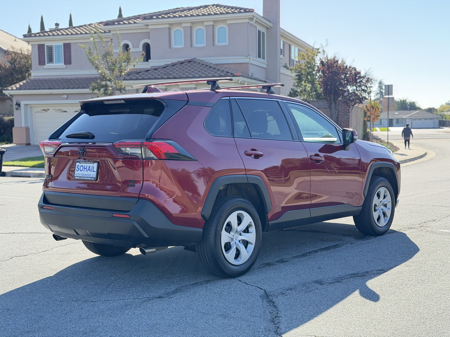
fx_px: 624
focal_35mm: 48
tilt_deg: -4.2
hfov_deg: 39.7
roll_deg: +0.8
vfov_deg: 30.3
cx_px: 225
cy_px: 168
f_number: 1.78
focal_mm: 6.76
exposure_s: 1/699
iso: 100
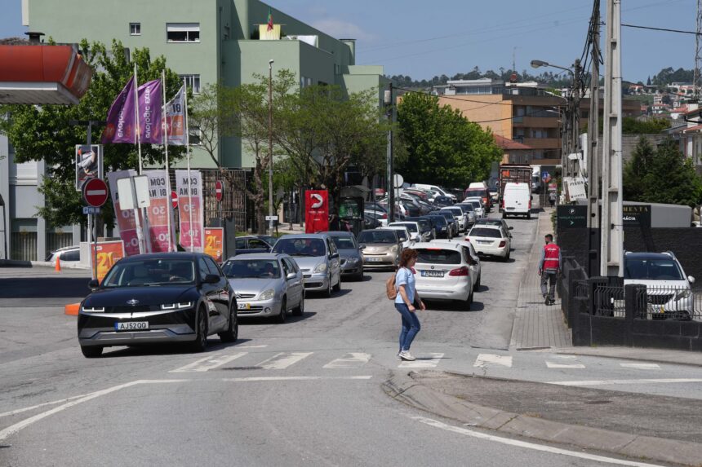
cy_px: 234
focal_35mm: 95
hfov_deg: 21.5
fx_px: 1852
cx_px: 351
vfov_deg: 14.4
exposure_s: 1/800
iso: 320
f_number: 11
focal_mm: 95
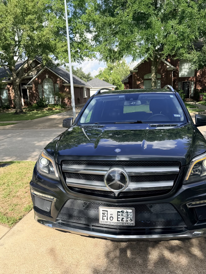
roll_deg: +1.2
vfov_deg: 58.0
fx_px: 246
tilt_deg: -15.4
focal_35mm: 31
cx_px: 106
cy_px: 162
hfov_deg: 45.4
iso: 80
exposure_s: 1/2000
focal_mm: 6.76
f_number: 1.78
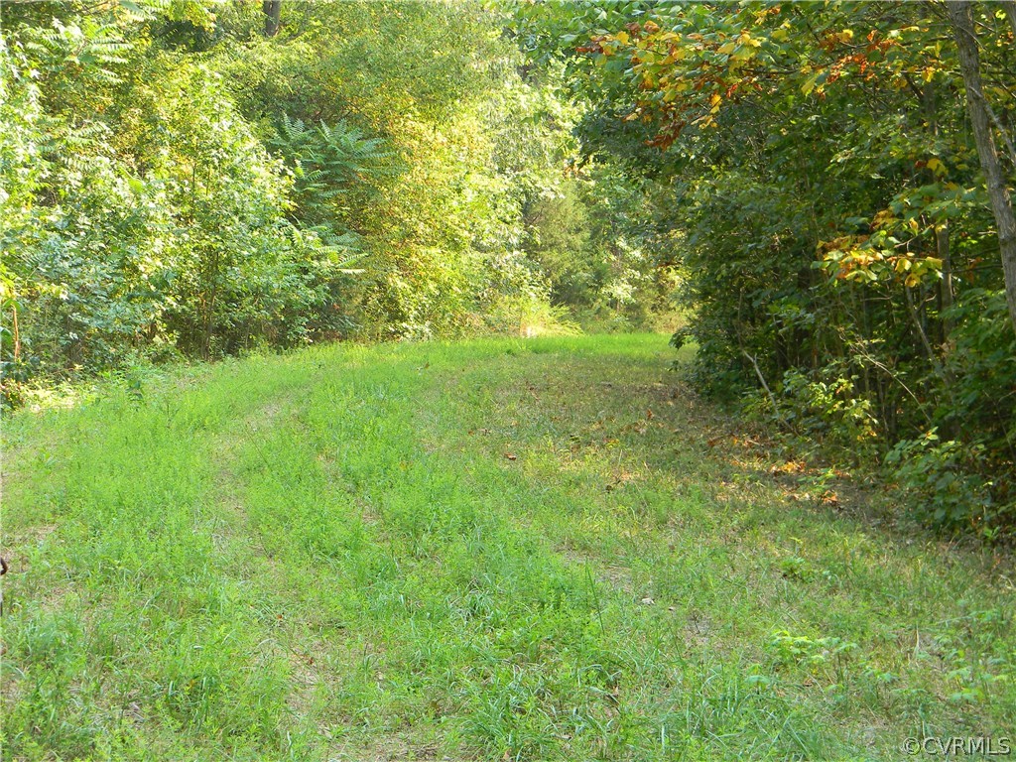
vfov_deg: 17.8
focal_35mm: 83
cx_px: 508
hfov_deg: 23.6
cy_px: 381
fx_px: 2436
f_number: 4.5
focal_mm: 15.1
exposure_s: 1/56.8
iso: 80
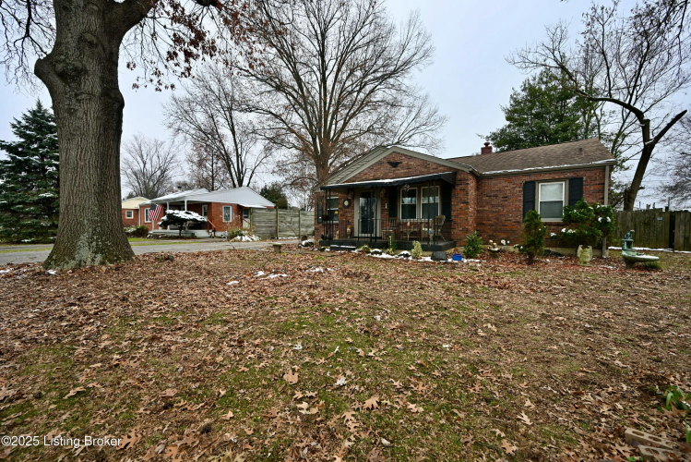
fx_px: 269
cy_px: 231
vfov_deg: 81.3
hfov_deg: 104.2
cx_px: 346
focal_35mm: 14
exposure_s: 1/500
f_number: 5.6
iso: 450
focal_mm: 14
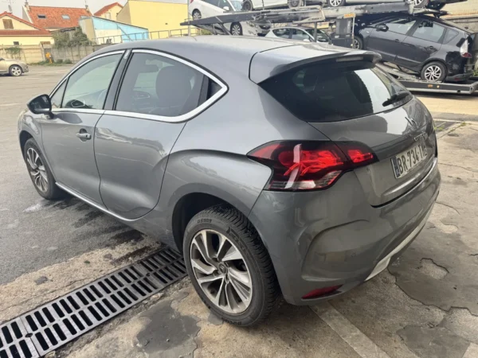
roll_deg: +2.1
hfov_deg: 71.6
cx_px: 239
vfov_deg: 56.8
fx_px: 331
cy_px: 179
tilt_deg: -19.8
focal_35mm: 24
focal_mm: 6.76
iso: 80
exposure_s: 1/379
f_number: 1.78
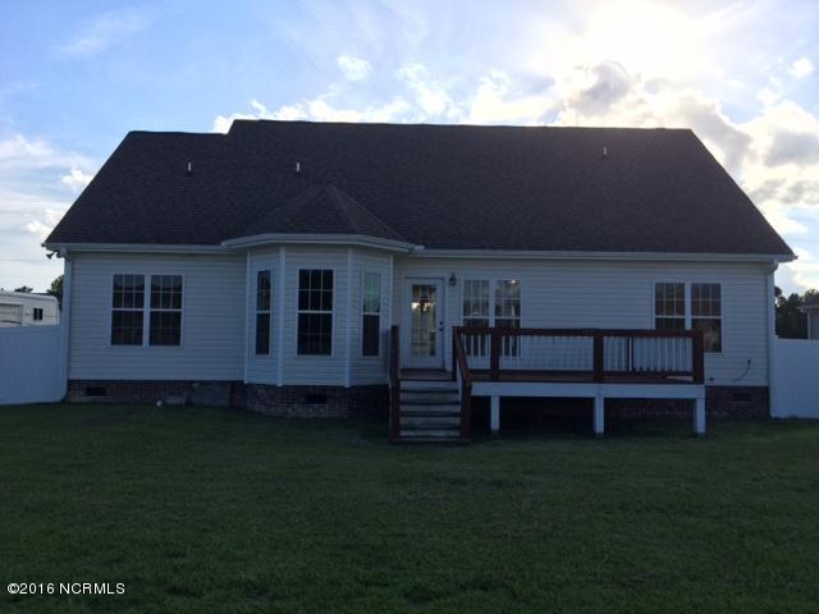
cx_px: 410
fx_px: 686
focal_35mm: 29
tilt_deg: +2.4
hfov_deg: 61.7
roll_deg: -0.4
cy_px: 307
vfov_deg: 48.2
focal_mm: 4.15
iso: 32
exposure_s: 1/2283
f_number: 2.2
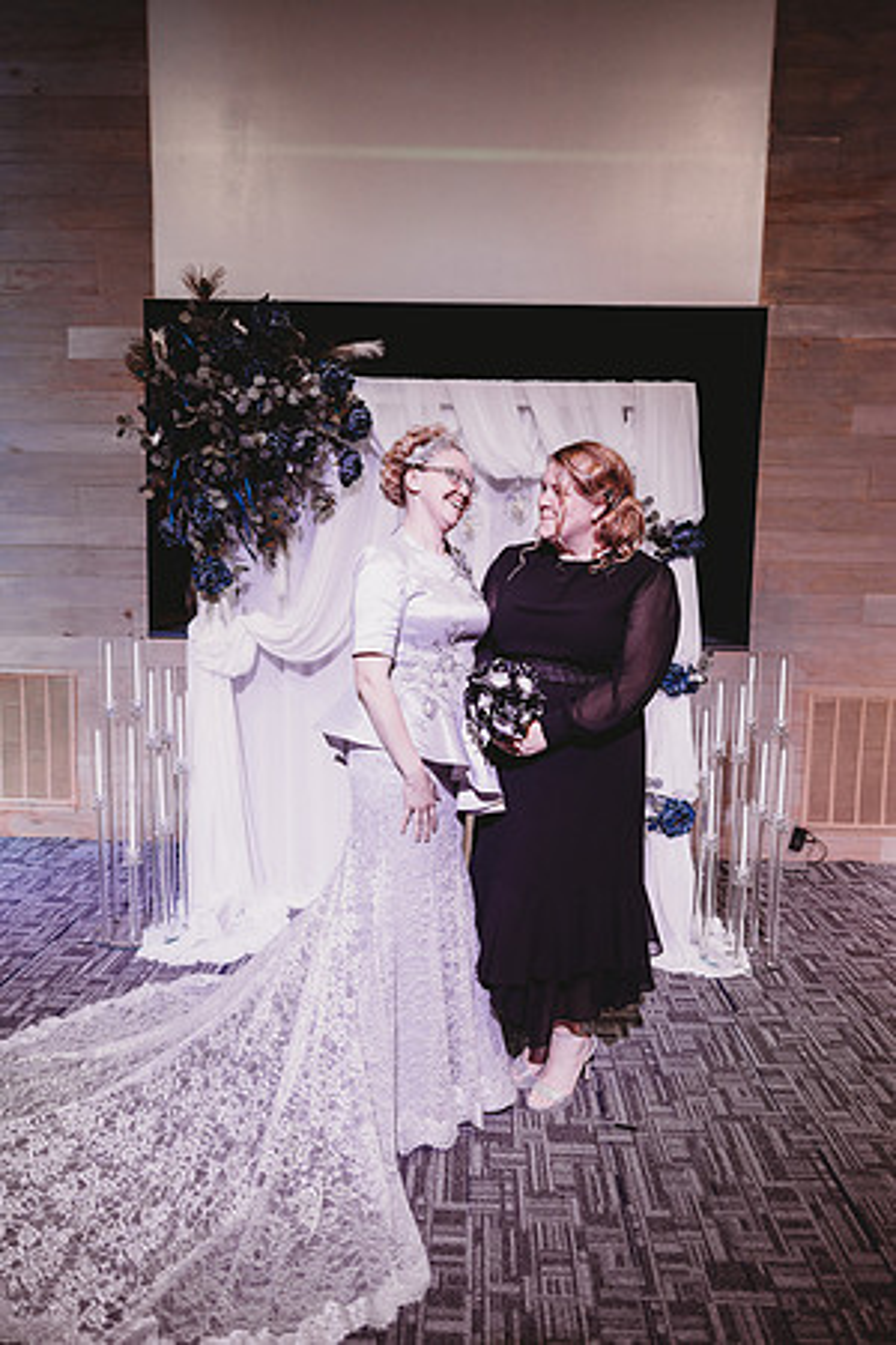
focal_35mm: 24
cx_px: 448
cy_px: 672
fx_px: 896
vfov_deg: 73.7
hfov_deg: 53.1
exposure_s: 1/125
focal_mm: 24
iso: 400
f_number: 2.2
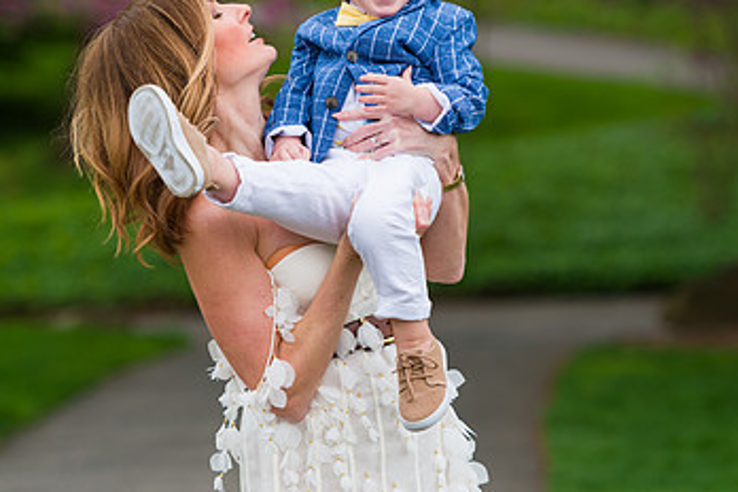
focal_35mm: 225
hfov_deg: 9.1
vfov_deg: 6.1
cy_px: 184
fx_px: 4612
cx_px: 382
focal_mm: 135
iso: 200
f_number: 3.5
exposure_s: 1/1000
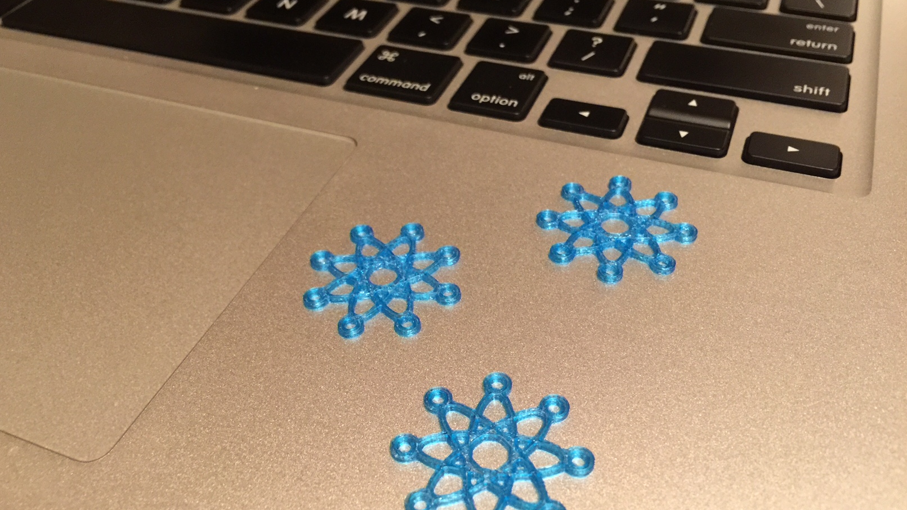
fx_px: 770
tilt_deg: -42.1
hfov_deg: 61.0
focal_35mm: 32
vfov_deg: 36.7
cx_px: 450
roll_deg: +4.8
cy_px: 249
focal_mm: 4.15
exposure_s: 1/15
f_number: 2.2
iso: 125
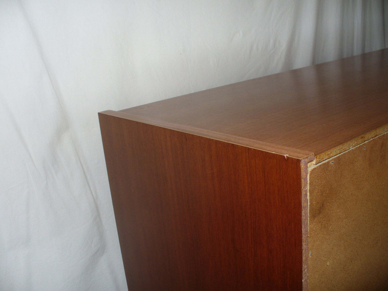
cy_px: 146
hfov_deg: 50.1
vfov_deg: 38.7
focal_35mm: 37
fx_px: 415
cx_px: 194
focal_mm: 6.1
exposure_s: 1/30
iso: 80
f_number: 2.8
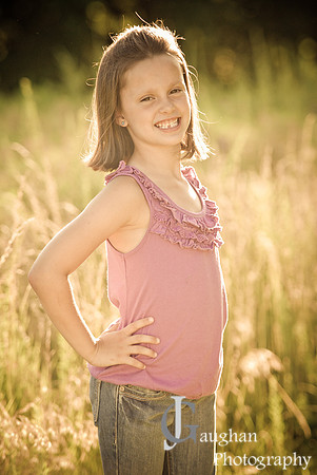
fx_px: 2372
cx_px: 158
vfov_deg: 11.4
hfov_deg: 7.6
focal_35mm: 180
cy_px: 238
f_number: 3.2
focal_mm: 120
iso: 200
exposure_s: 1/350
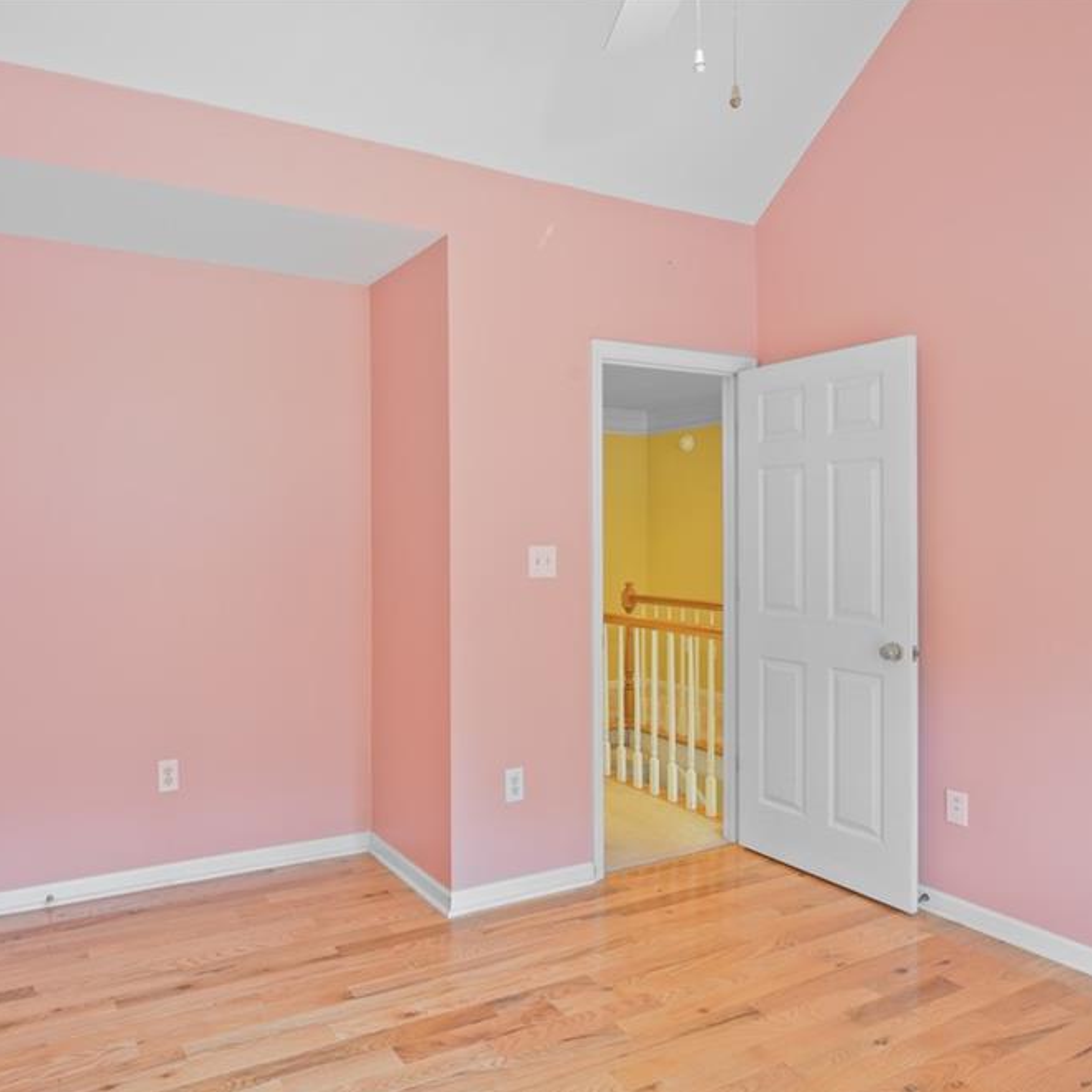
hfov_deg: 69.0
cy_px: 553
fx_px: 773
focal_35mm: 22
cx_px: 388
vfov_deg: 70.5
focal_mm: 11
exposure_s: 2
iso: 200
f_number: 13
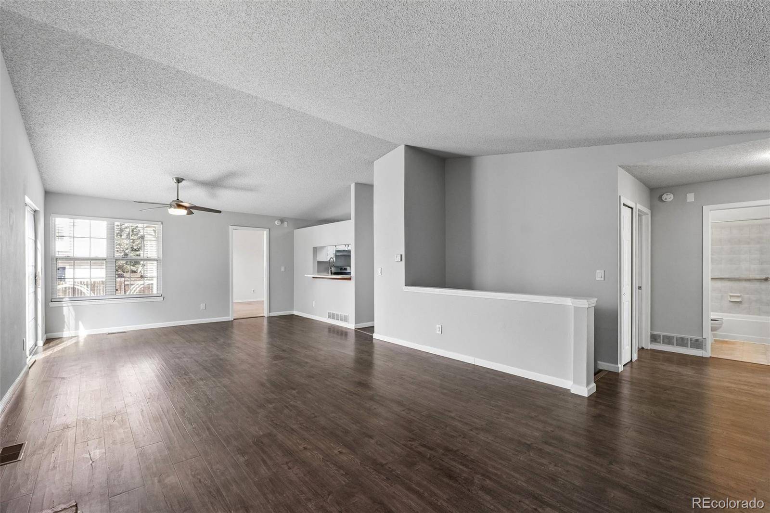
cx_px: 385
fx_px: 321
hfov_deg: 100.4
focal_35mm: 15
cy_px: 256
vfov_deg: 77.3
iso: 640
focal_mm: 10
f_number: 9
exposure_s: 1/30
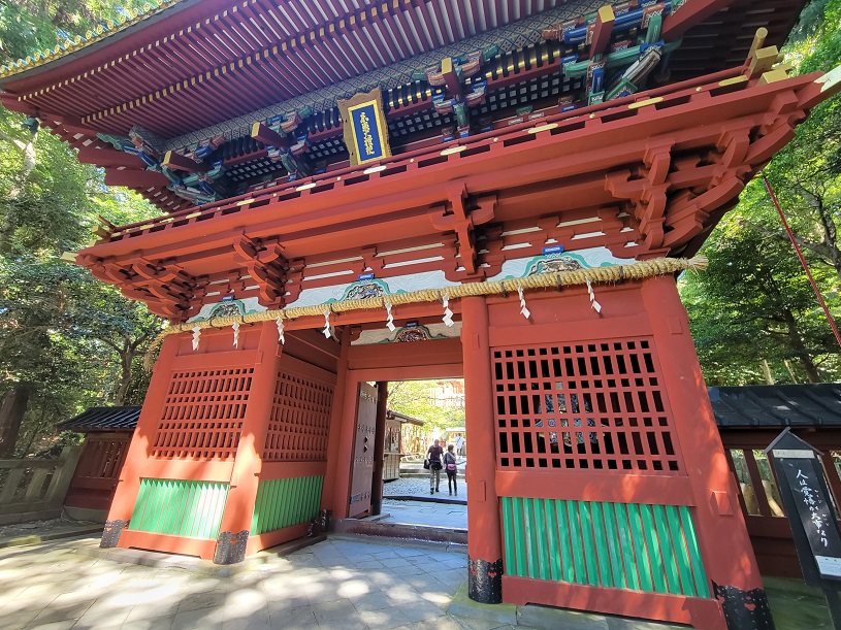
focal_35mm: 13
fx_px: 316
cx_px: 420
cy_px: 315
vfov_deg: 89.9
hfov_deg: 106.2
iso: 160
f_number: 2.2
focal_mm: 2.2
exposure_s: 1/50
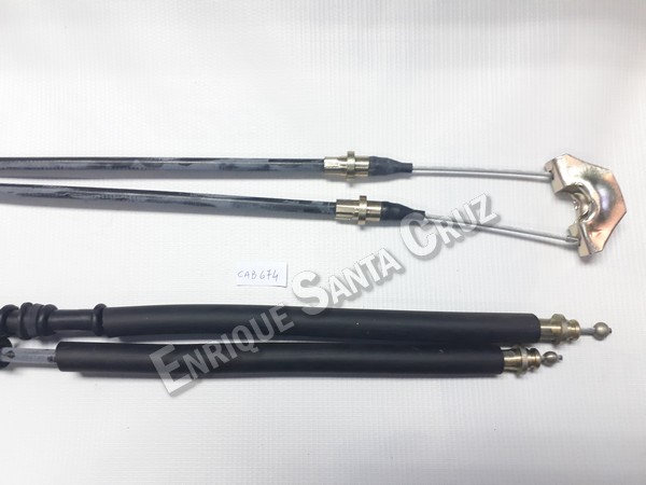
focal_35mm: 27
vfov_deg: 51.4
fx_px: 504
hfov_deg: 65.3
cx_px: 323
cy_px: 242
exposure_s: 1/33
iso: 160
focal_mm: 3.6
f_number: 1.9
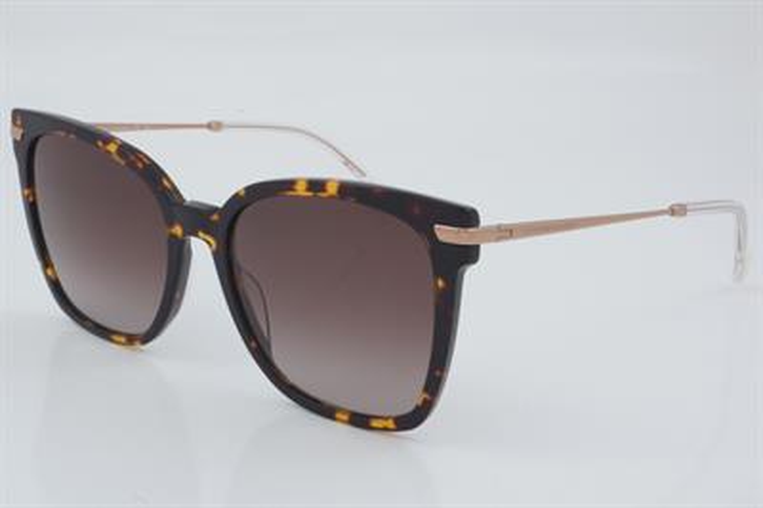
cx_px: 382
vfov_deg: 18.2
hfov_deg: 27.0
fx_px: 1588
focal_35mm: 75
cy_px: 254
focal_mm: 50
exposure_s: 1/3
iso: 100
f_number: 32
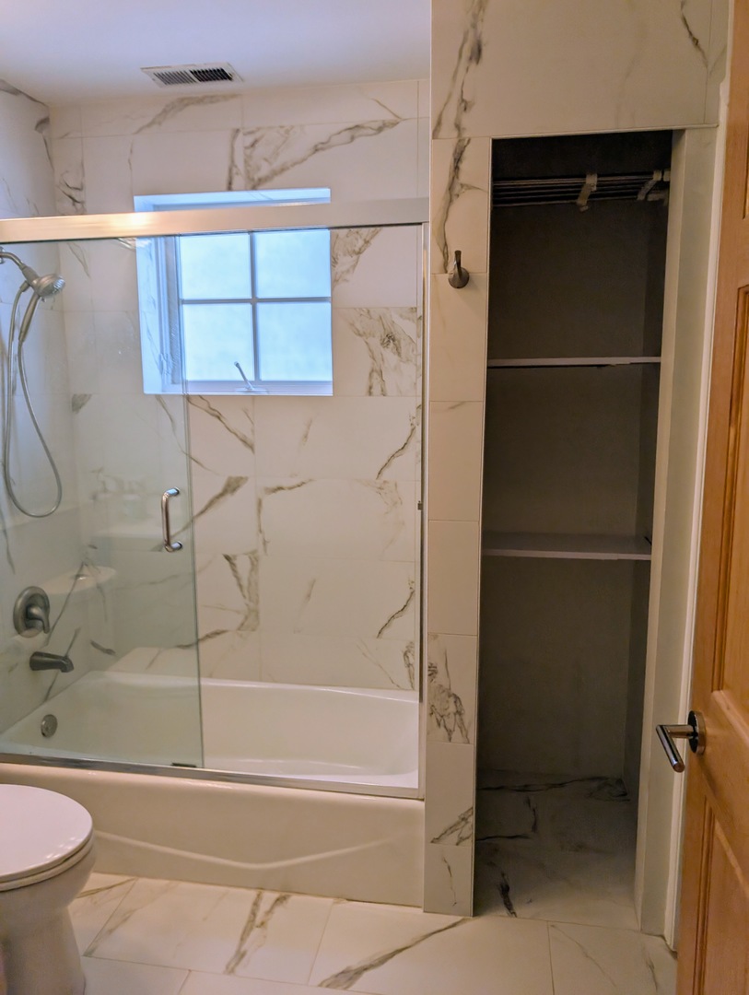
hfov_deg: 56.9
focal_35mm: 24
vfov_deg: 71.5
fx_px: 691
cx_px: 374
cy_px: 498
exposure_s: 1/189
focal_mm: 6.9
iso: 22
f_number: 1.68
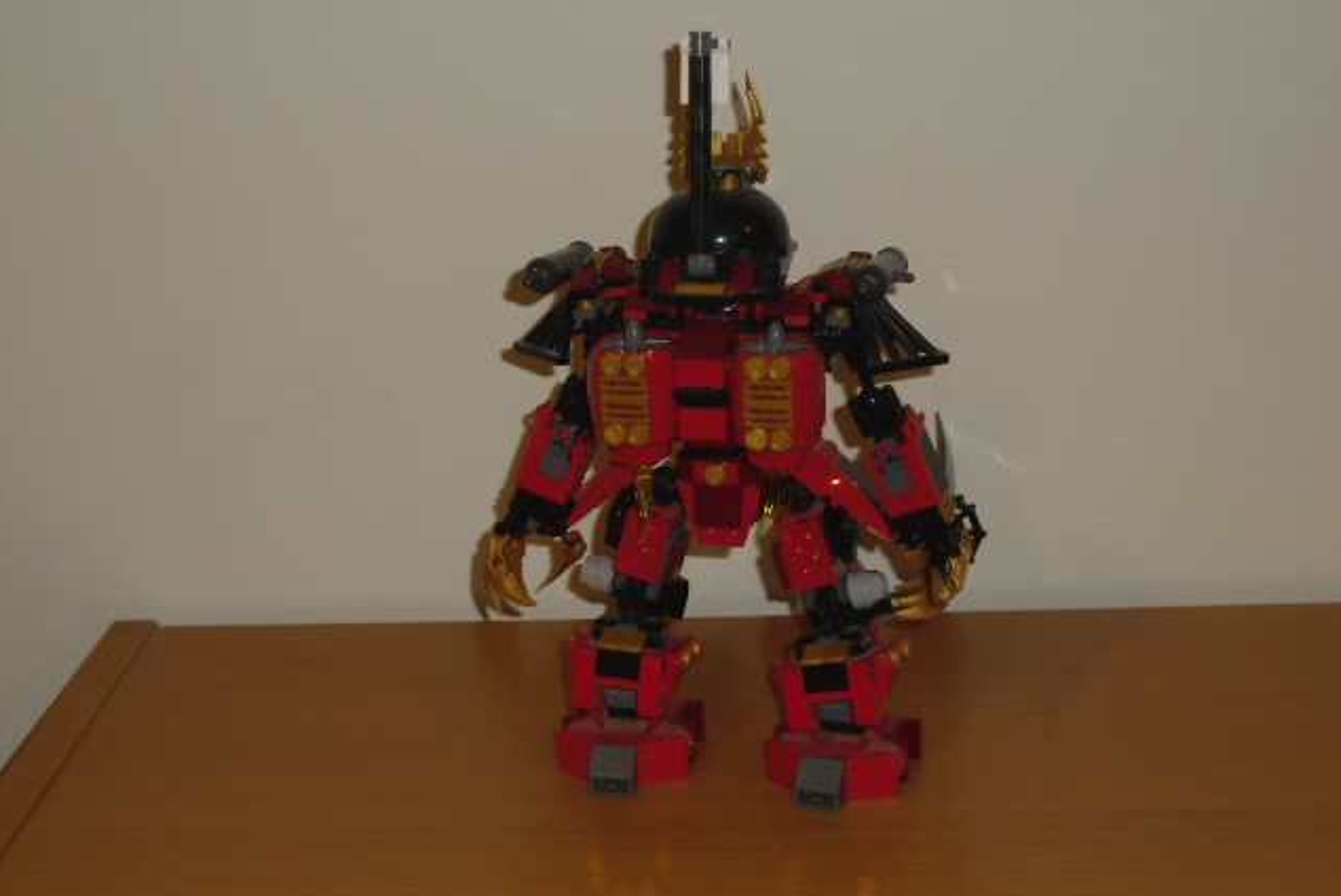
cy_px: 404
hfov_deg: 30.5
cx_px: 672
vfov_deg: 20.6
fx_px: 2459
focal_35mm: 66
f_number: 4.2
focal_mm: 11.2
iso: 200
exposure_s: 1/60
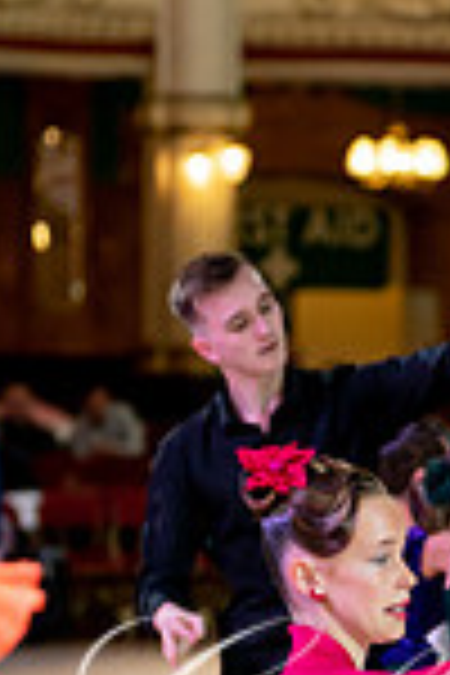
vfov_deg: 7.7
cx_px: 540
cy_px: 814
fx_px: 4950
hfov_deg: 5.2
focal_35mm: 264
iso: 3200
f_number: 2.8
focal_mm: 88
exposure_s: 1/500
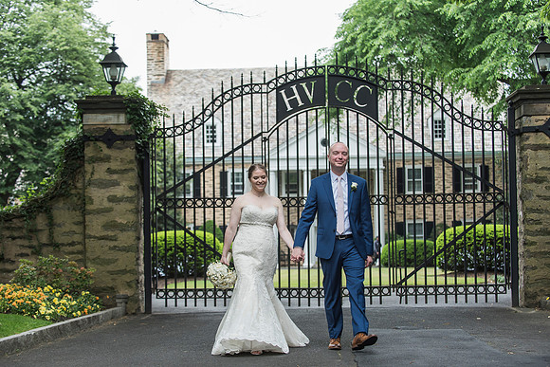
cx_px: 275
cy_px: 184
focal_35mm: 70
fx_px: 1070
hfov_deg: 28.8
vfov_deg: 19.5
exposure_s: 1/400
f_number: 3.5
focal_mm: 70
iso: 500
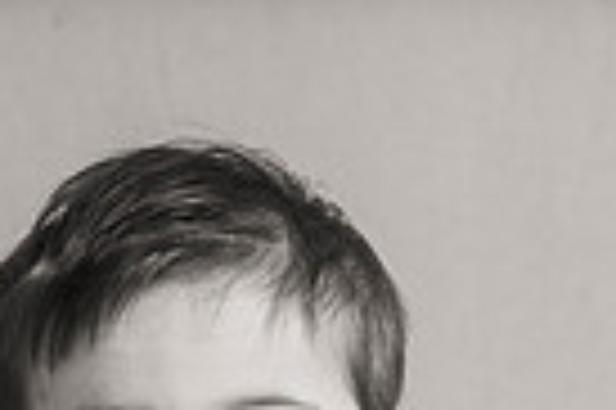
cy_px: 666
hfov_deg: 9.6
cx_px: 445
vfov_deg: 6.3
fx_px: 3674
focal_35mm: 215
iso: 400
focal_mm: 48
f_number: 5.6
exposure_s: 1/200
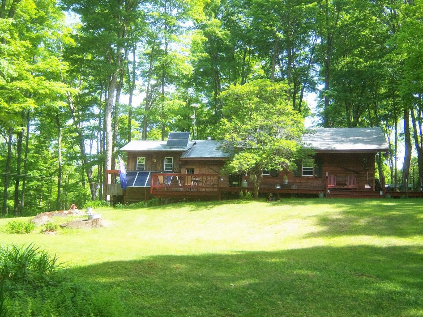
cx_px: 211
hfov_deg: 47.9
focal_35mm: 39
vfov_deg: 36.8
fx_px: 476
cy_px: 164
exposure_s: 1/320
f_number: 2.8
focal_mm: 7.5
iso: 80
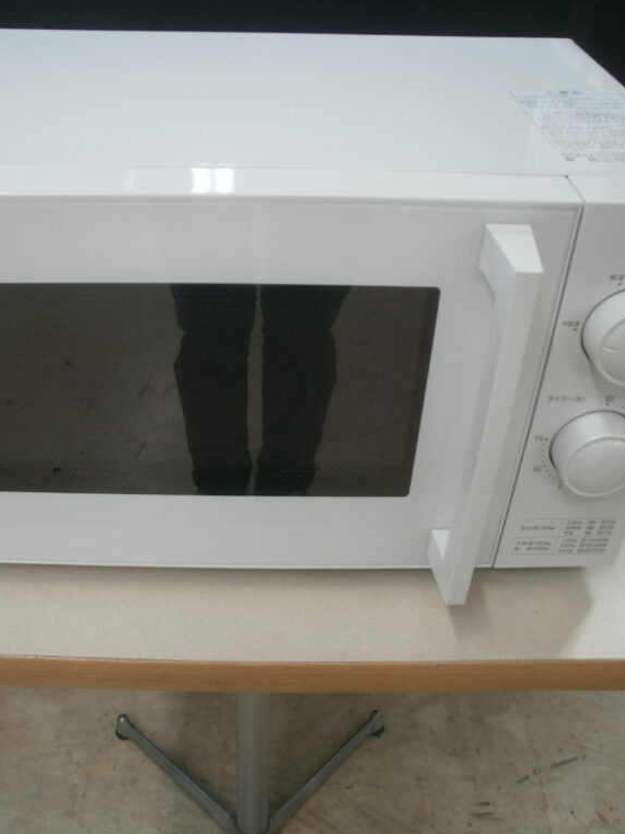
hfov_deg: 40.6
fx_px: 842
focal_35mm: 35
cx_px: 270
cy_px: 415
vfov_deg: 52.6
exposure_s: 1/30
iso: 100
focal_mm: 4.65
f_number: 2.6
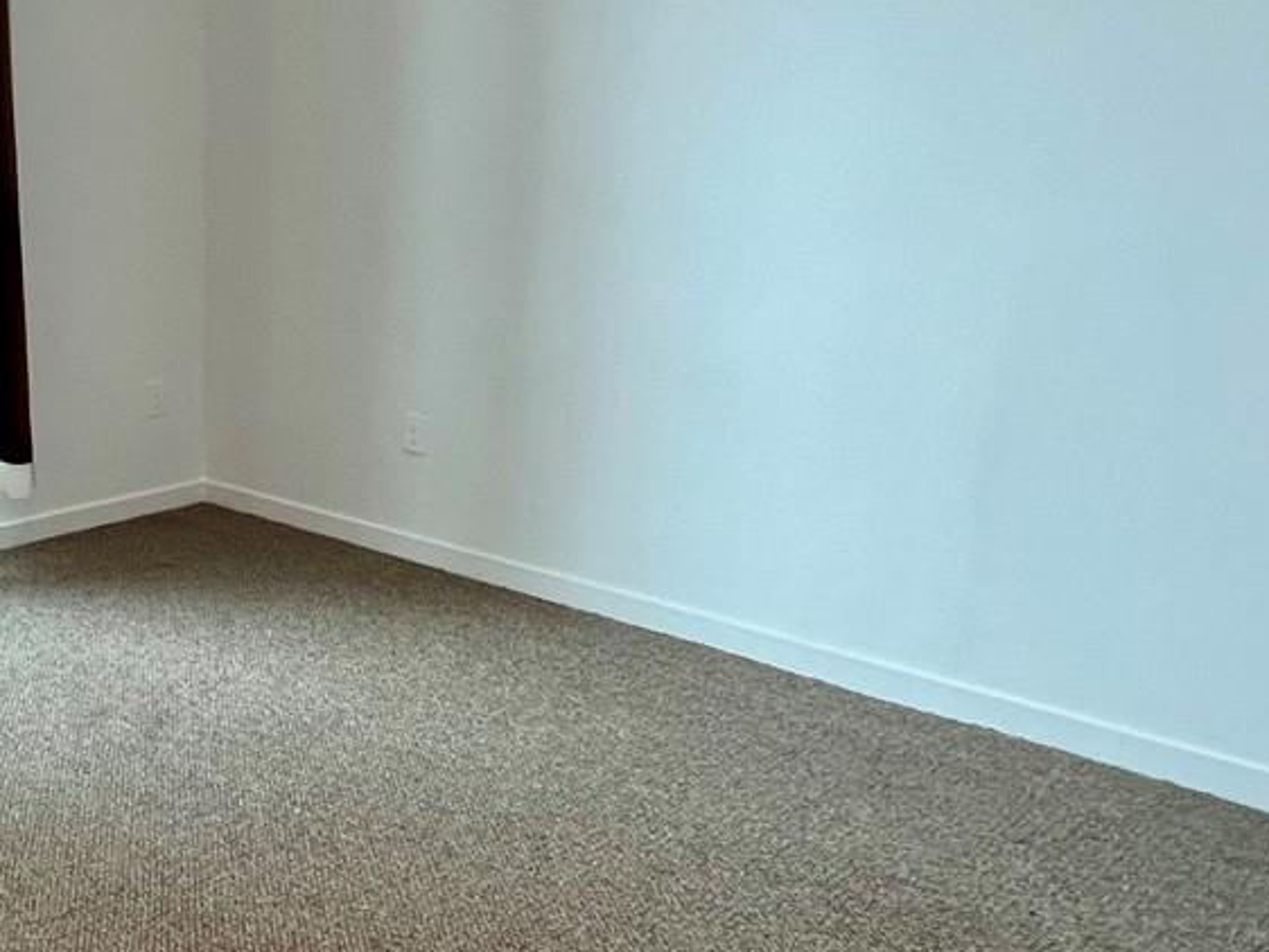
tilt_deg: -15.4
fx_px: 1357
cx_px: 199
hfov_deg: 46.6
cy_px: 517
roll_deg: +1.0
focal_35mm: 37
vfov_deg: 38.7
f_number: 1.8
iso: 160
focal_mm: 1.57
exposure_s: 1/120
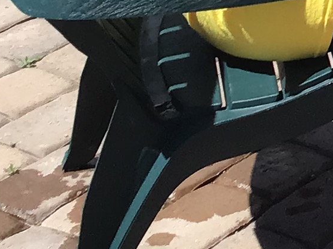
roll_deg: +0.3
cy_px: -216
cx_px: 687
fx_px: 1741
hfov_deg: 10.0
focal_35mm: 181
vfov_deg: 7.9
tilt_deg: -19.2
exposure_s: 1/1314
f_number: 2.4
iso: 25
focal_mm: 3.3
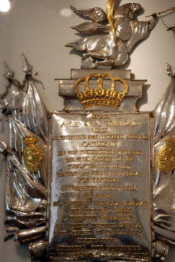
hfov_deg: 14.4
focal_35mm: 95
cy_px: 145
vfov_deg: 21.4
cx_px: 100
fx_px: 691
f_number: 4.5
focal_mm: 46
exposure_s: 1/40
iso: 1000
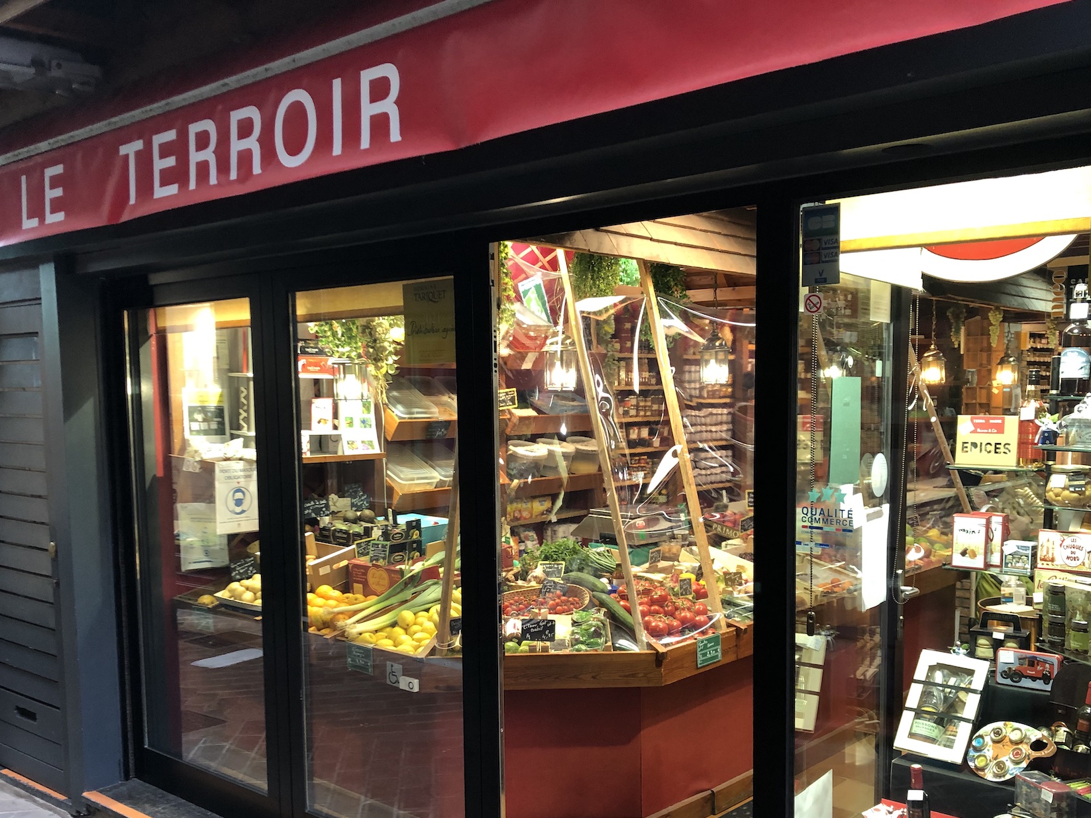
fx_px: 1072
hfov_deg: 54.0
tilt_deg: -5.5
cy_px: 495
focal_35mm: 34
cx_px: 552
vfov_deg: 41.6
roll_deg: +0.1
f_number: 1.8
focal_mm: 4
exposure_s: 1/17
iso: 50
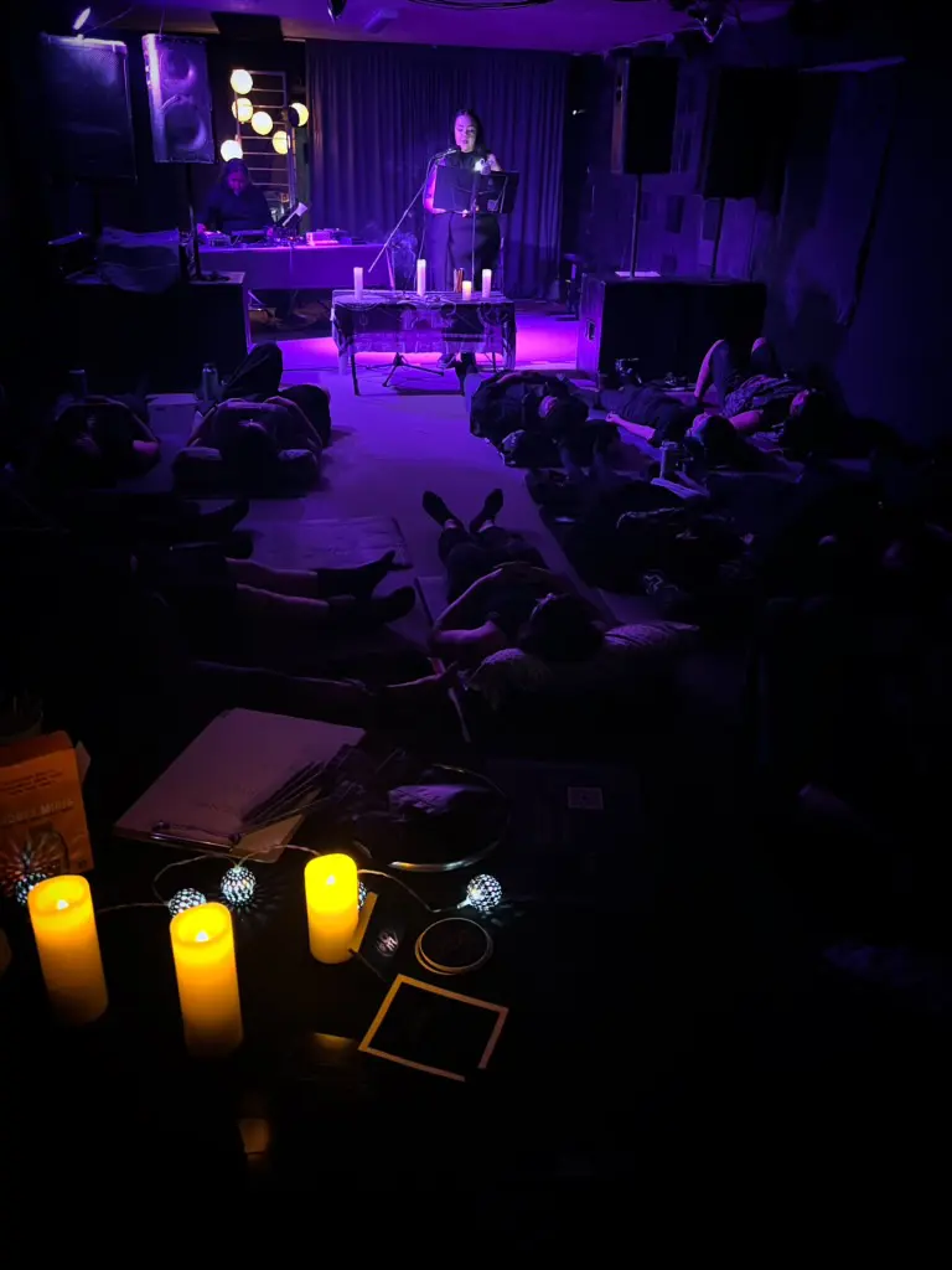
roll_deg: -0.8
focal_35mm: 26
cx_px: 476
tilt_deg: -27.9
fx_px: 953
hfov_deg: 53.1
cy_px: 635
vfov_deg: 67.3
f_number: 1.5
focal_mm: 5.7
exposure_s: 1/15
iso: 3200
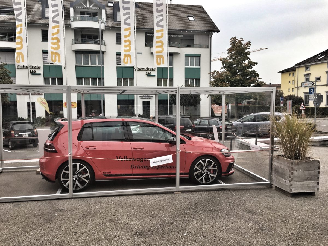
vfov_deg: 48.2
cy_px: 123
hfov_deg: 61.7
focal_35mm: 29
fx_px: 275
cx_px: 164
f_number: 2.2
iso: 25
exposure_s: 1/100
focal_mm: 4.15
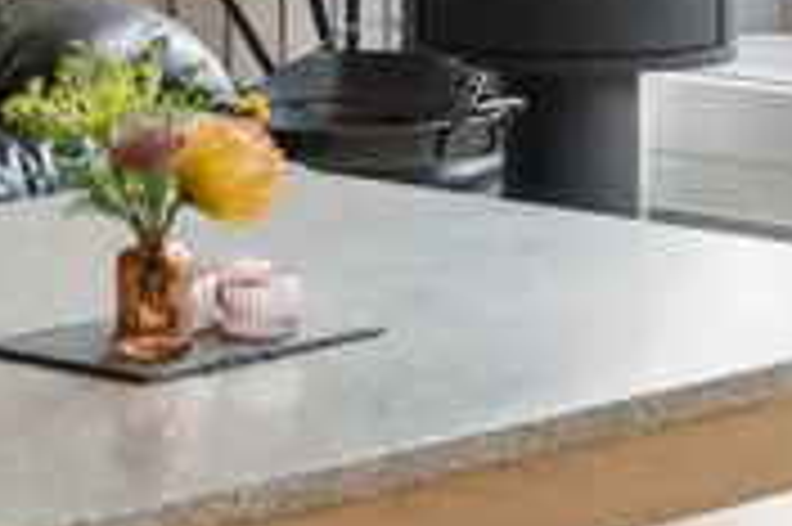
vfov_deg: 6.1
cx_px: 36
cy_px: -139
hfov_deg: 9.1
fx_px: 4945
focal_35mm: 225
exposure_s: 1/15
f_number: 4.5
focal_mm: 44
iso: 200
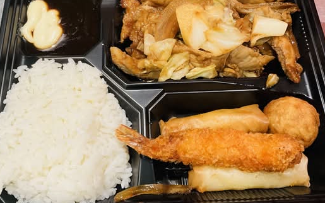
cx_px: 156
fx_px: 310
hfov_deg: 55.3
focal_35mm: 35
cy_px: 91
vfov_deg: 36.3
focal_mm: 3
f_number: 1.8
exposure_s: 1/50
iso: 80
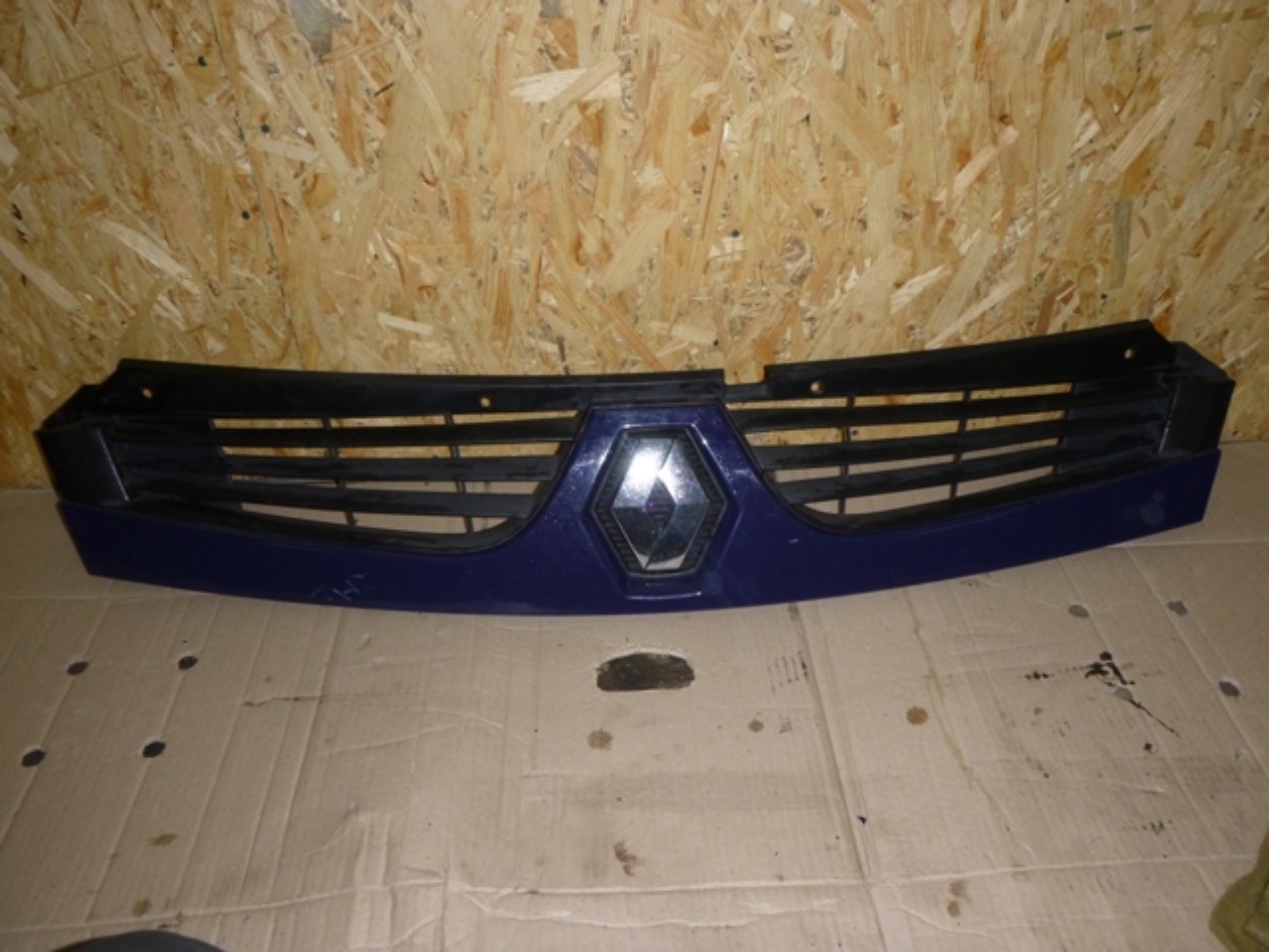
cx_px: 634
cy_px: 476
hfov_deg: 69.4
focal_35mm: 25
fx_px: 916
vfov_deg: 54.9
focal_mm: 4.5
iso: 125
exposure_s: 1/60
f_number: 3.9
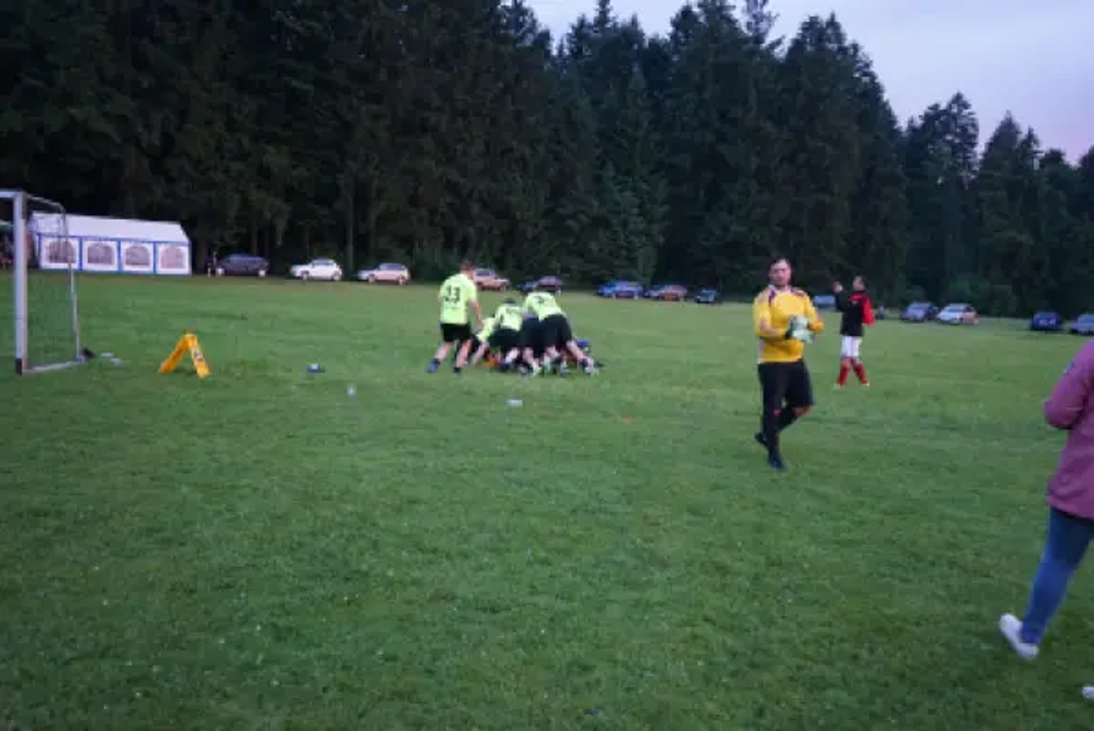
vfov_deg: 45.0
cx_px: 547
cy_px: 366
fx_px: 882
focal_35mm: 29
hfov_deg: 63.6
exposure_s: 1/160
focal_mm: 29
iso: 4000
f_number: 3.5
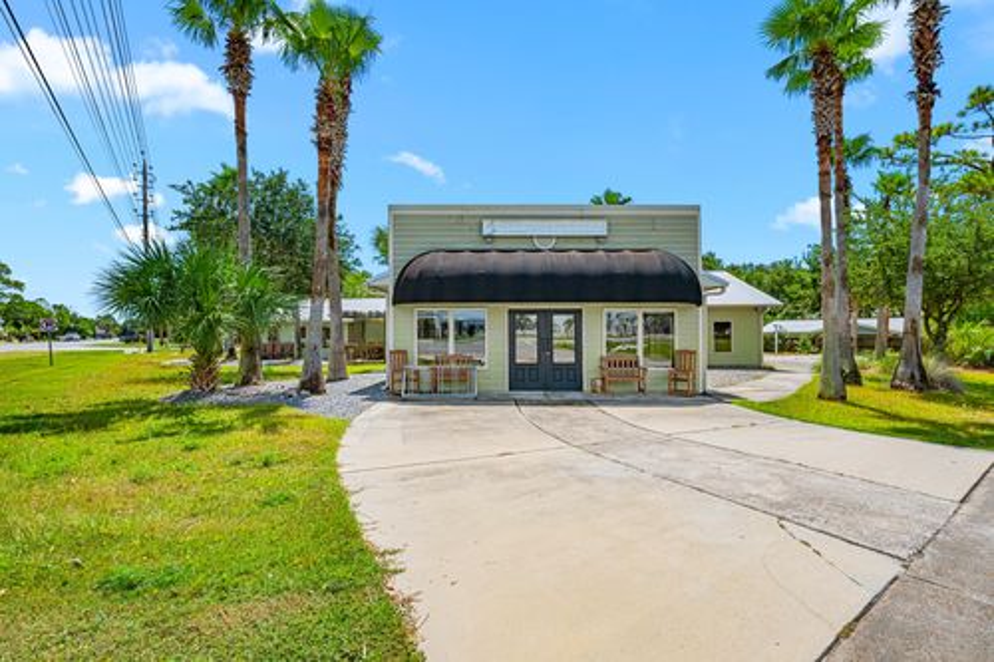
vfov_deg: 75.5
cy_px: 331
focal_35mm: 16
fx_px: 428
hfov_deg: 98.6
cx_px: 497
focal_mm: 15.5
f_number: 11
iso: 400
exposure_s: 1/1250
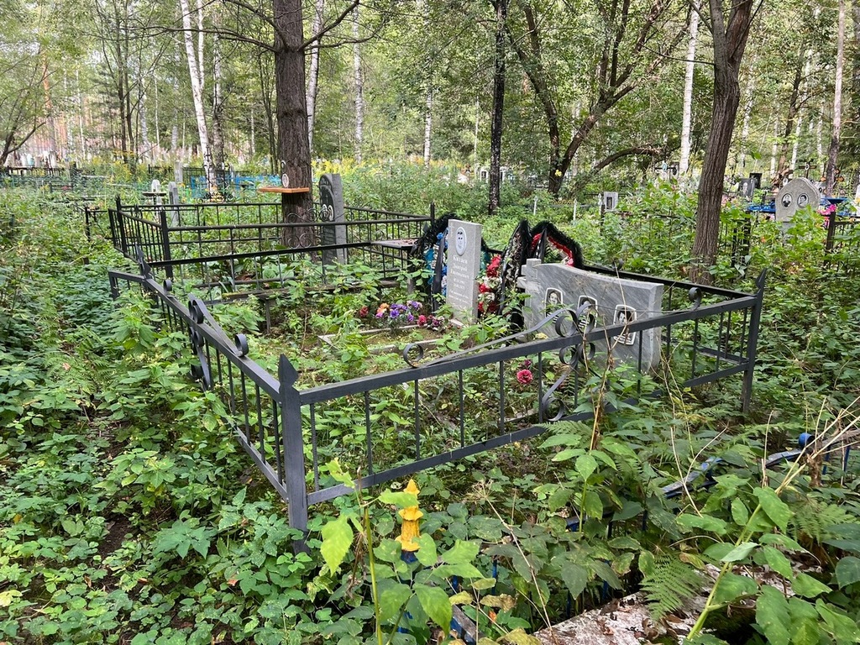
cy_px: 322
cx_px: 430
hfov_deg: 67.3
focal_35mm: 26
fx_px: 646
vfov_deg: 53.1
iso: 50
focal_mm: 5.7
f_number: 1.5
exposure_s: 1/121
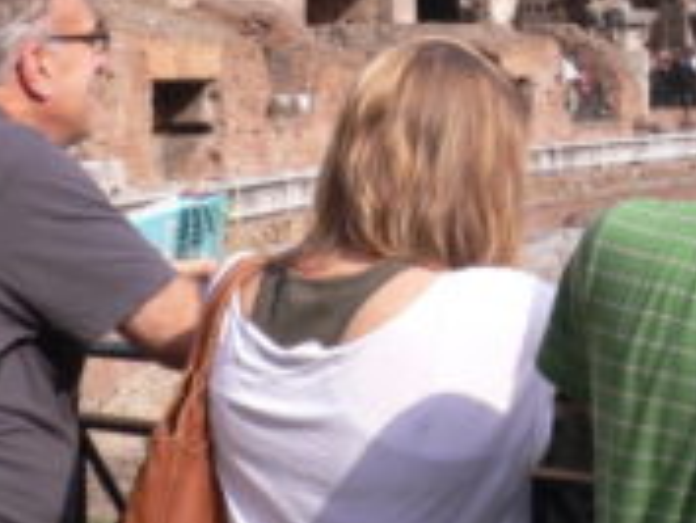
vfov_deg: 16.2
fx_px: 1791
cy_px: -39
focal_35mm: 89
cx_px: 621
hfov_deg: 21.5
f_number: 5.6
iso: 80
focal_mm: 5.8
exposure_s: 1/200
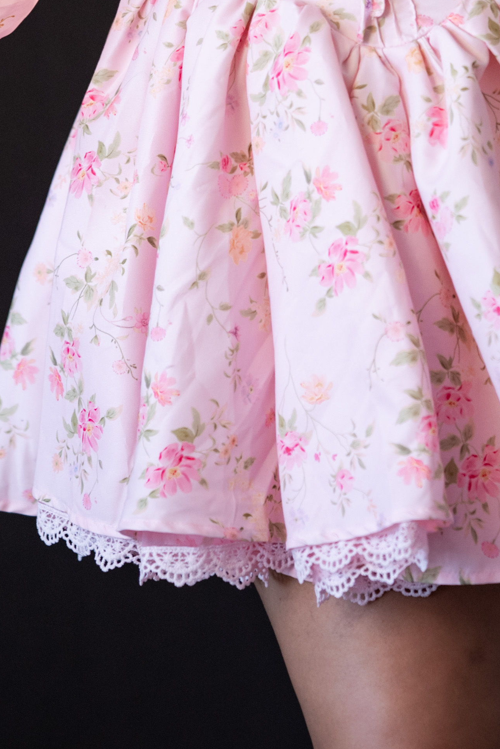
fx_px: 5560
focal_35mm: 267
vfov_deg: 7.6
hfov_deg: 5.1
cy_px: -367
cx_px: 186
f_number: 2.2
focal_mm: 85
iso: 500
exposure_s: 1/400
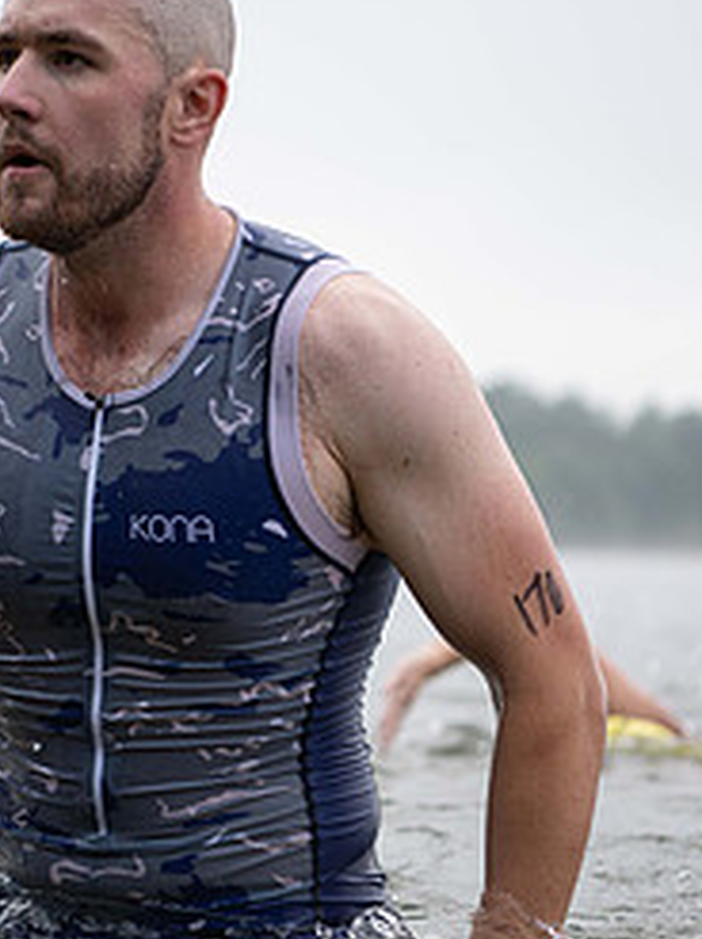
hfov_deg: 9.3
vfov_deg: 12.4
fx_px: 4307
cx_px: 179
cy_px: 498
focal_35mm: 159
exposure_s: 1/800
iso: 320
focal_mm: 70
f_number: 3.2
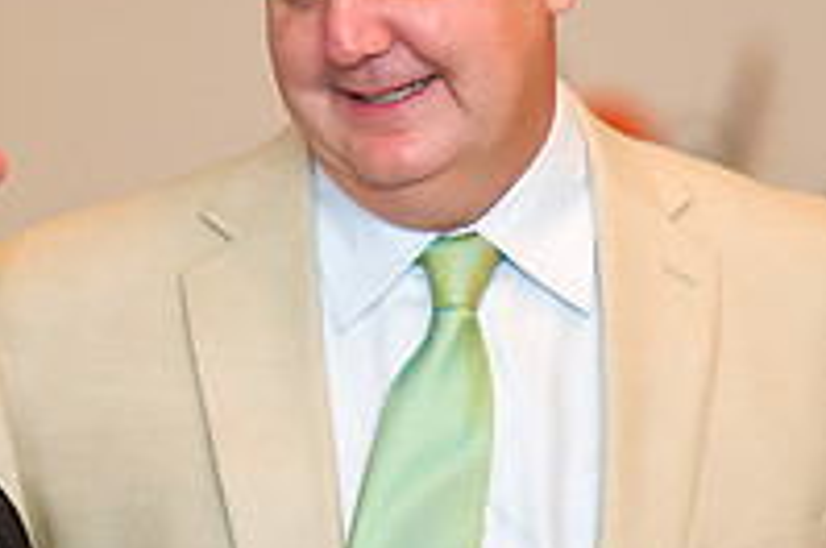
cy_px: 12
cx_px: 398
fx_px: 13378
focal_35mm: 584
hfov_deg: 3.5
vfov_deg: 2.3
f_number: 3.2
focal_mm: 200
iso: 1600
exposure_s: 1/125
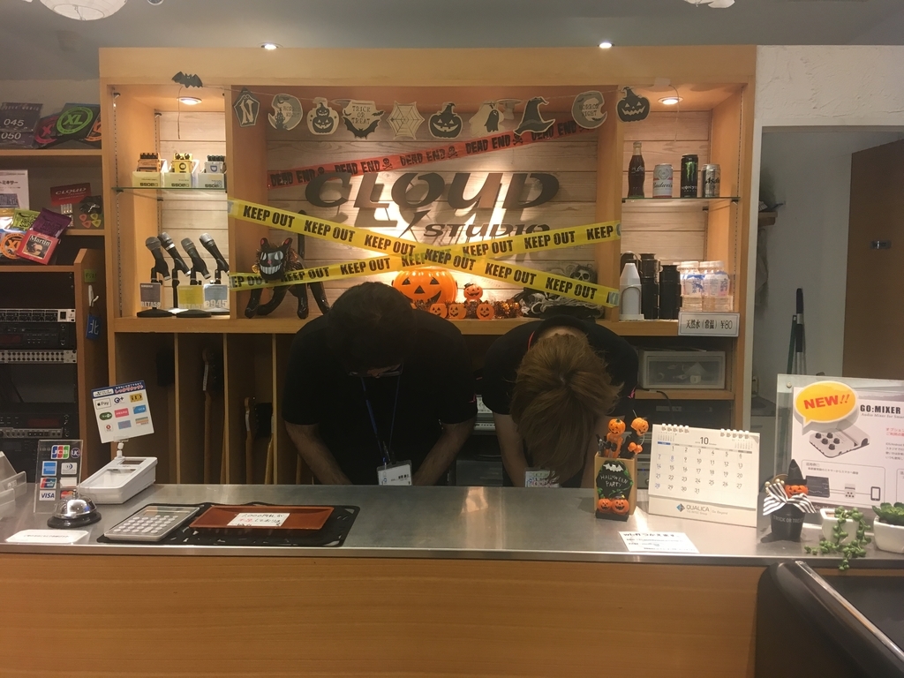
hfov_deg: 61.7
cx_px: 452
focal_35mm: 29
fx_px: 757
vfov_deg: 48.2
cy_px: 339
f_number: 2.2
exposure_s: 1/33
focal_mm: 4.15
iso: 80
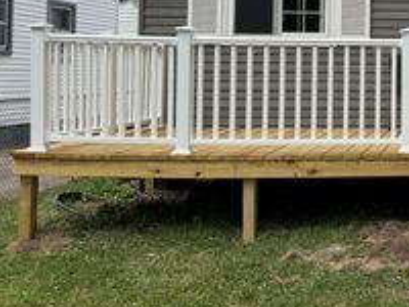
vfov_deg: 23.9
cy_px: 46
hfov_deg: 28.5
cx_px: 476
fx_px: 709
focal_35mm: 60
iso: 80
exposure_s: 1/3584
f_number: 1.78
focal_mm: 6.76
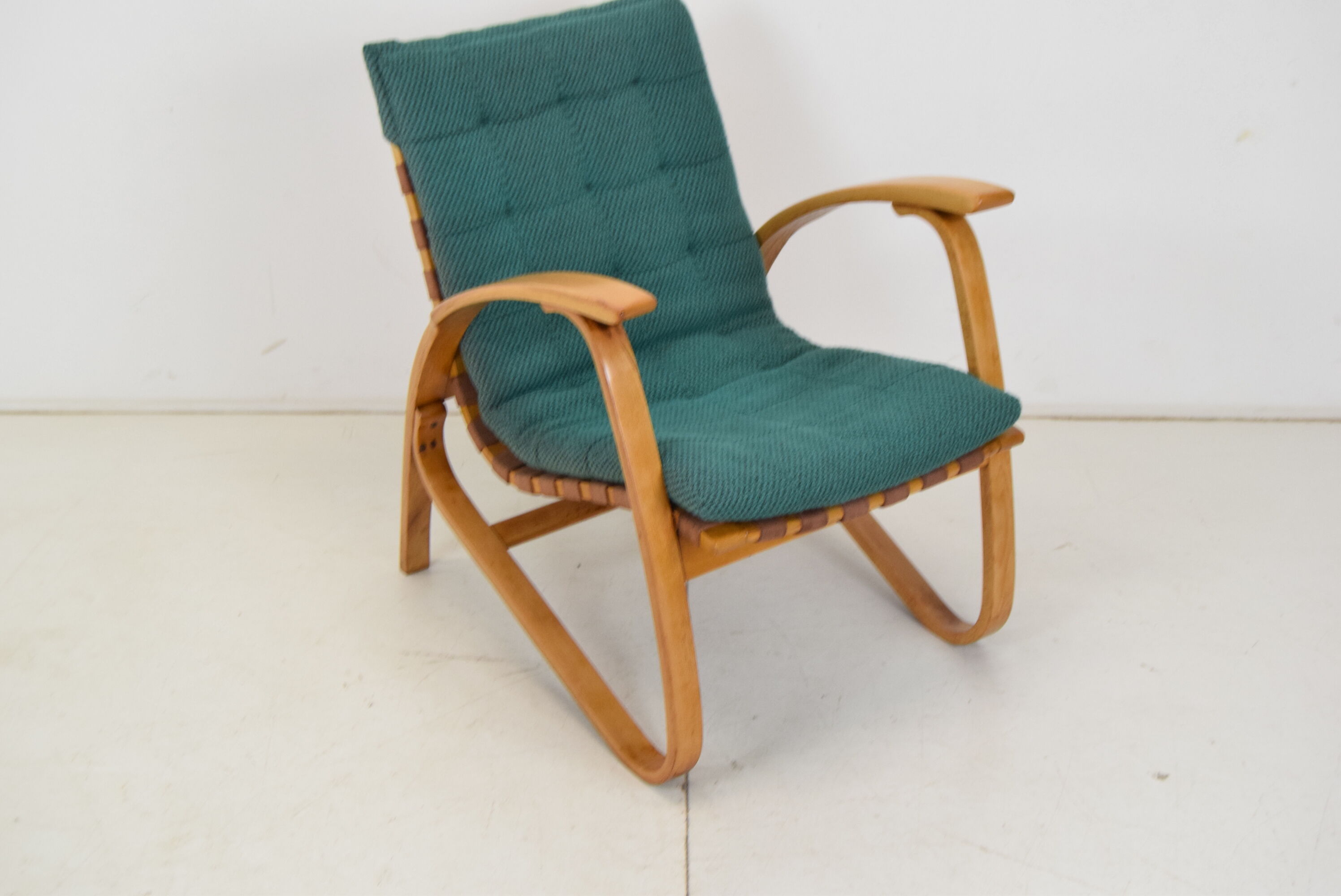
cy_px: 448
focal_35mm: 52
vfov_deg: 25.8
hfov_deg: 37.8
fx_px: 1957
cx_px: 670
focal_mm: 35
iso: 1600
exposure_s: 1/160
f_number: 6.3
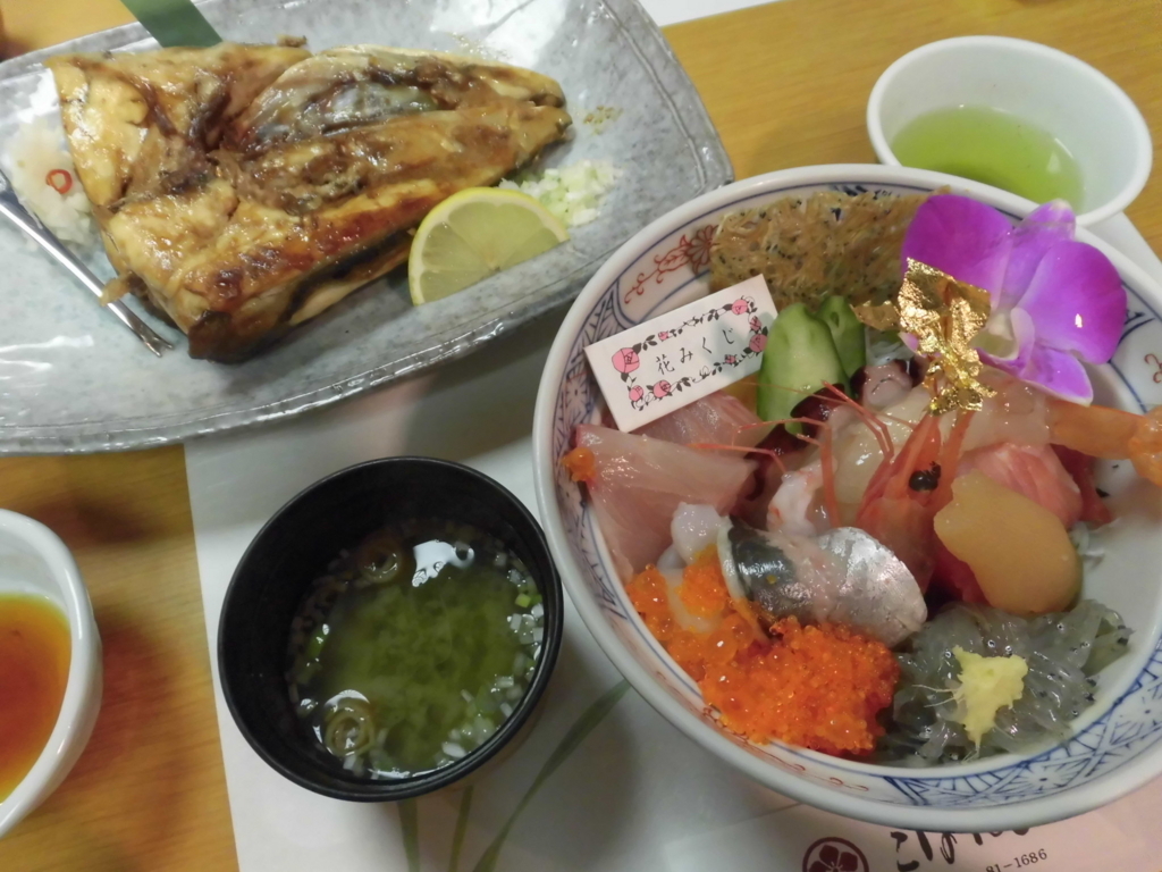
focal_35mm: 24
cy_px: 436
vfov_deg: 56.8
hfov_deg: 71.6
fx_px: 806
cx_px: 581
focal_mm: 4.3
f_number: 3.1
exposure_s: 1/30
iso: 320
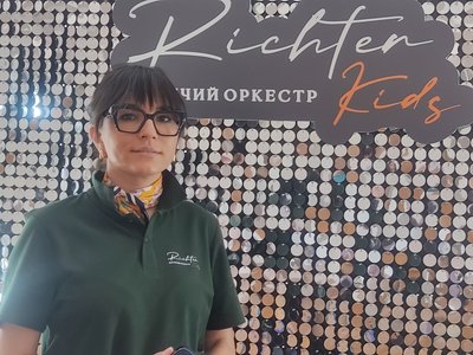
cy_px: 178
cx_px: 236
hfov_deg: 67.3
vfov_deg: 53.1
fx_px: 355
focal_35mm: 26
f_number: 1.79
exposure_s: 1/33
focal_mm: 4.74
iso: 122
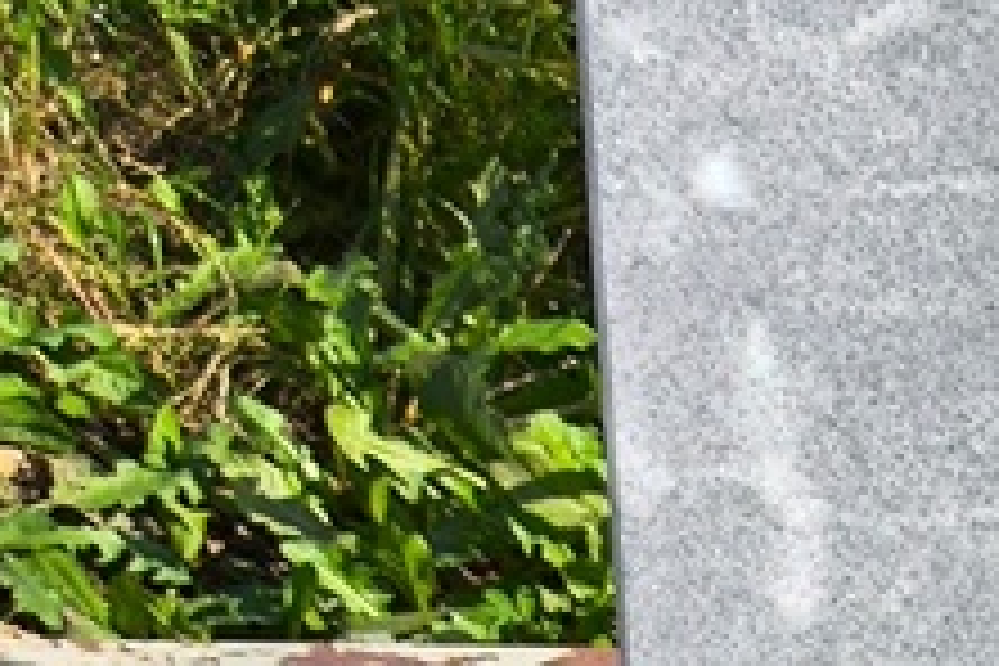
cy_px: 1152
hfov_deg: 10.7
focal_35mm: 187
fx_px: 5189
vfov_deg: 7.2
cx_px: 1294
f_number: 1.7
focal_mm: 4.71
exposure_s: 1/1201
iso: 50
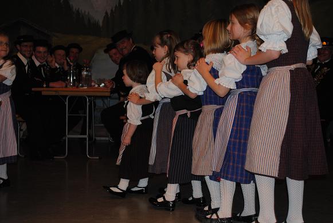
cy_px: 112
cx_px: 166
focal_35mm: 52
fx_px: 486
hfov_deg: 37.8
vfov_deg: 25.8
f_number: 5
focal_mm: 35
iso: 200
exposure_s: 1/60
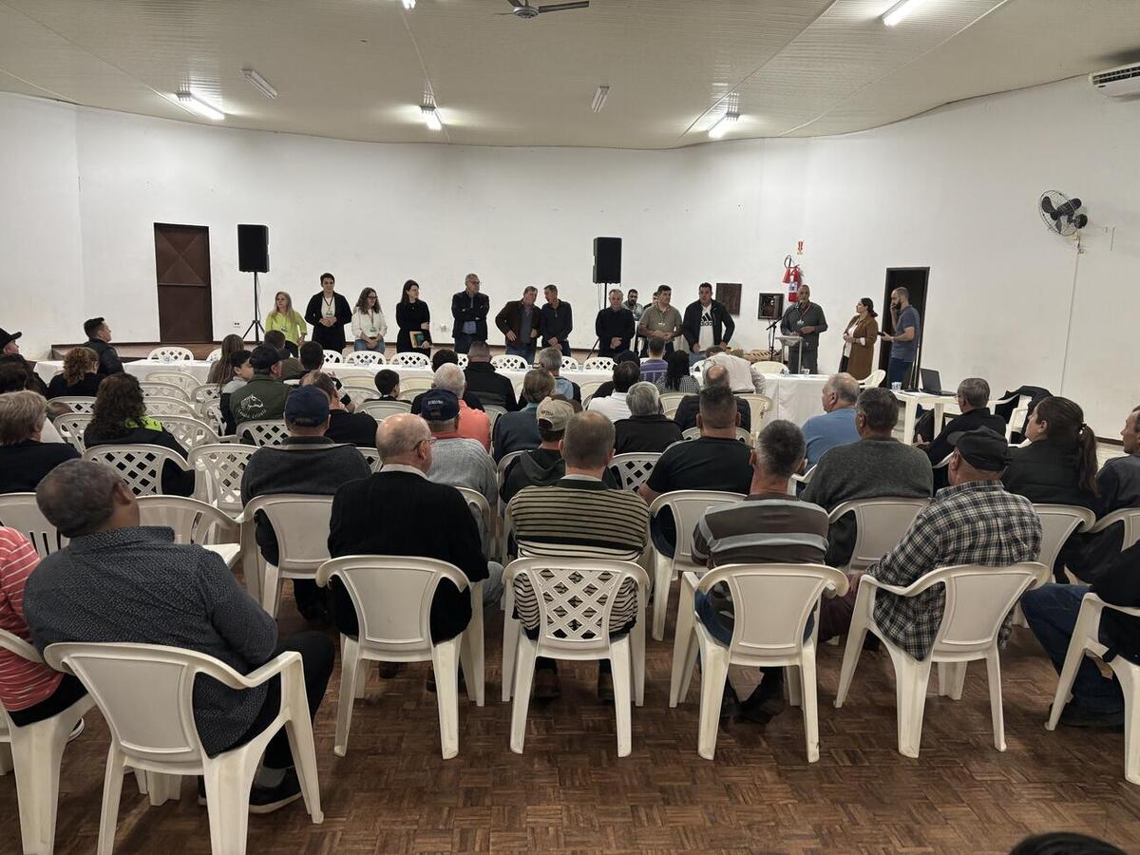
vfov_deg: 53.1
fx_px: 856
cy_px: 428
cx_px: 570
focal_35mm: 26
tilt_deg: -9.8
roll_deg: -1.3
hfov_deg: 67.3
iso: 125
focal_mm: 5.96
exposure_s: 1/60
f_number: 1.6
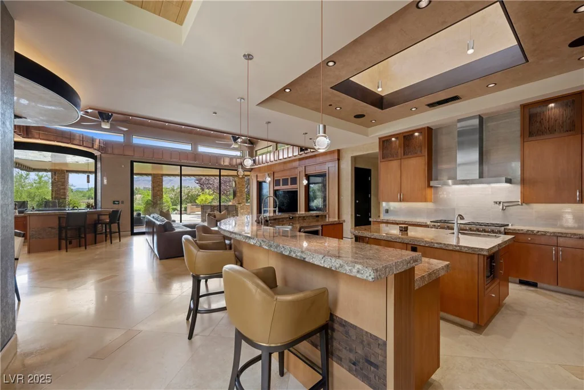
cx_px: 292
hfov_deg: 104.2
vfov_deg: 81.2
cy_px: 195
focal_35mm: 14
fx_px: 227
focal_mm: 14
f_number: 8
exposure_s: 1/4
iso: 500
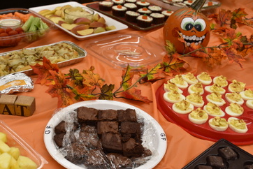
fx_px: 335
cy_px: 96
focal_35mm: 48
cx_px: 96
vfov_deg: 28.3
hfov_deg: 41.1
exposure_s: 1/125
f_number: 5.6
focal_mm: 23
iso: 800
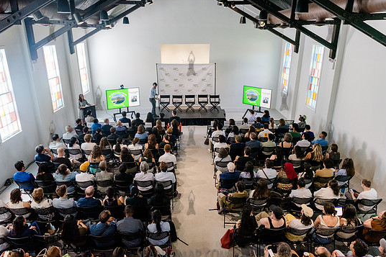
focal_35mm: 26
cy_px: 133
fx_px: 279
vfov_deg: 49.5
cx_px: 191
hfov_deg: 69.4
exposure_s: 1/400
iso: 5000
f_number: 4
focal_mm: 24
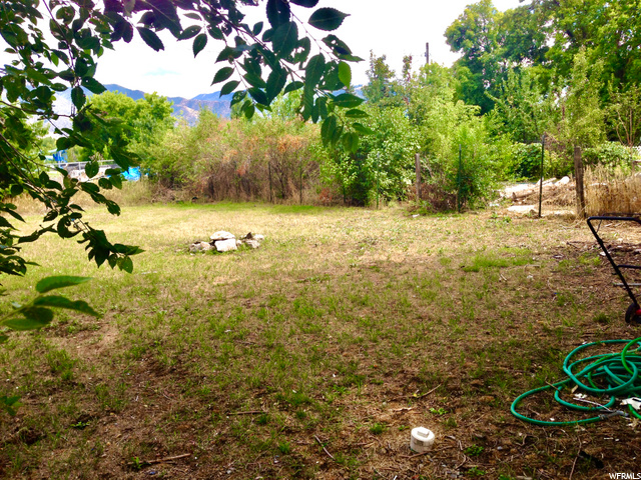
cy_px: 240
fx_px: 611
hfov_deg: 55.4
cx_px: 320
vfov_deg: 42.9
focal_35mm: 33
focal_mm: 4.12
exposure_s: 1/502
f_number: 2.4
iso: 50
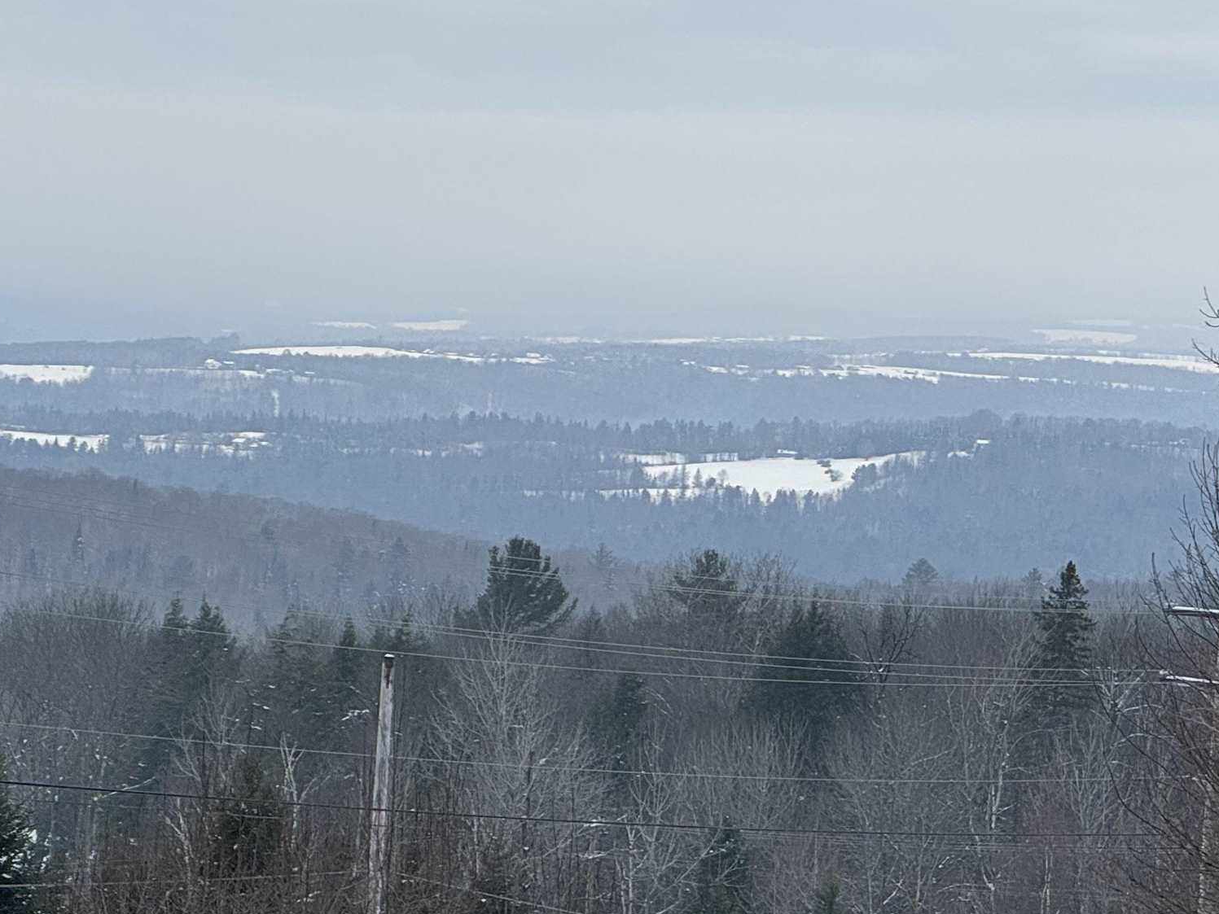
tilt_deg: -0.1
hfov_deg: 12.5
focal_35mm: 158
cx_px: 821
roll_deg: -2.5
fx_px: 5564
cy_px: 324
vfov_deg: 9.4
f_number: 2.8
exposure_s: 1/172
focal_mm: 9
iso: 25
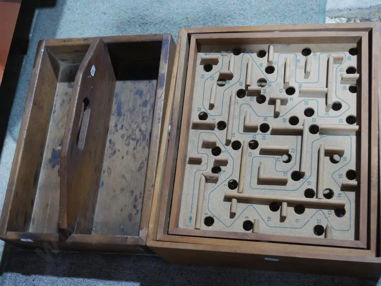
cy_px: 143
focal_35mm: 50
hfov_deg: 38.2
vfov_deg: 29.1
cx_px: 190
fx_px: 550
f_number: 5.3
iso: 1250
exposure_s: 1/60
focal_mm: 25
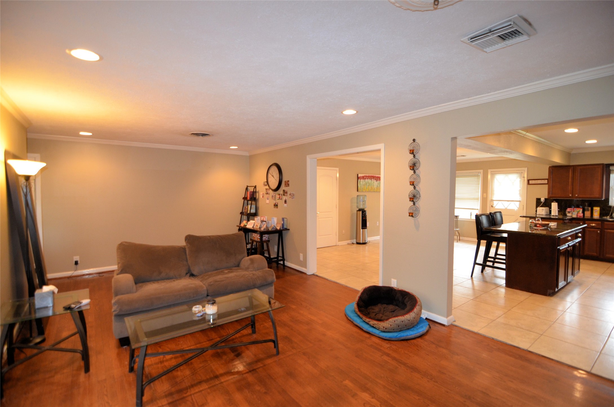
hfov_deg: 95.1
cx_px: 307
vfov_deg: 71.8
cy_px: 204
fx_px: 281
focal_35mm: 16
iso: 800
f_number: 2.8
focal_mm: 11
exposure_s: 1/60
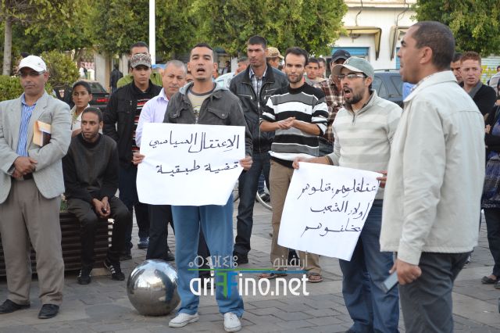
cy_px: 166
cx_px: 250
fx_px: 1145
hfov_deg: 24.6
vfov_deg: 16.5
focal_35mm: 82
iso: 280
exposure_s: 1/125
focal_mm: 55
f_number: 5.6
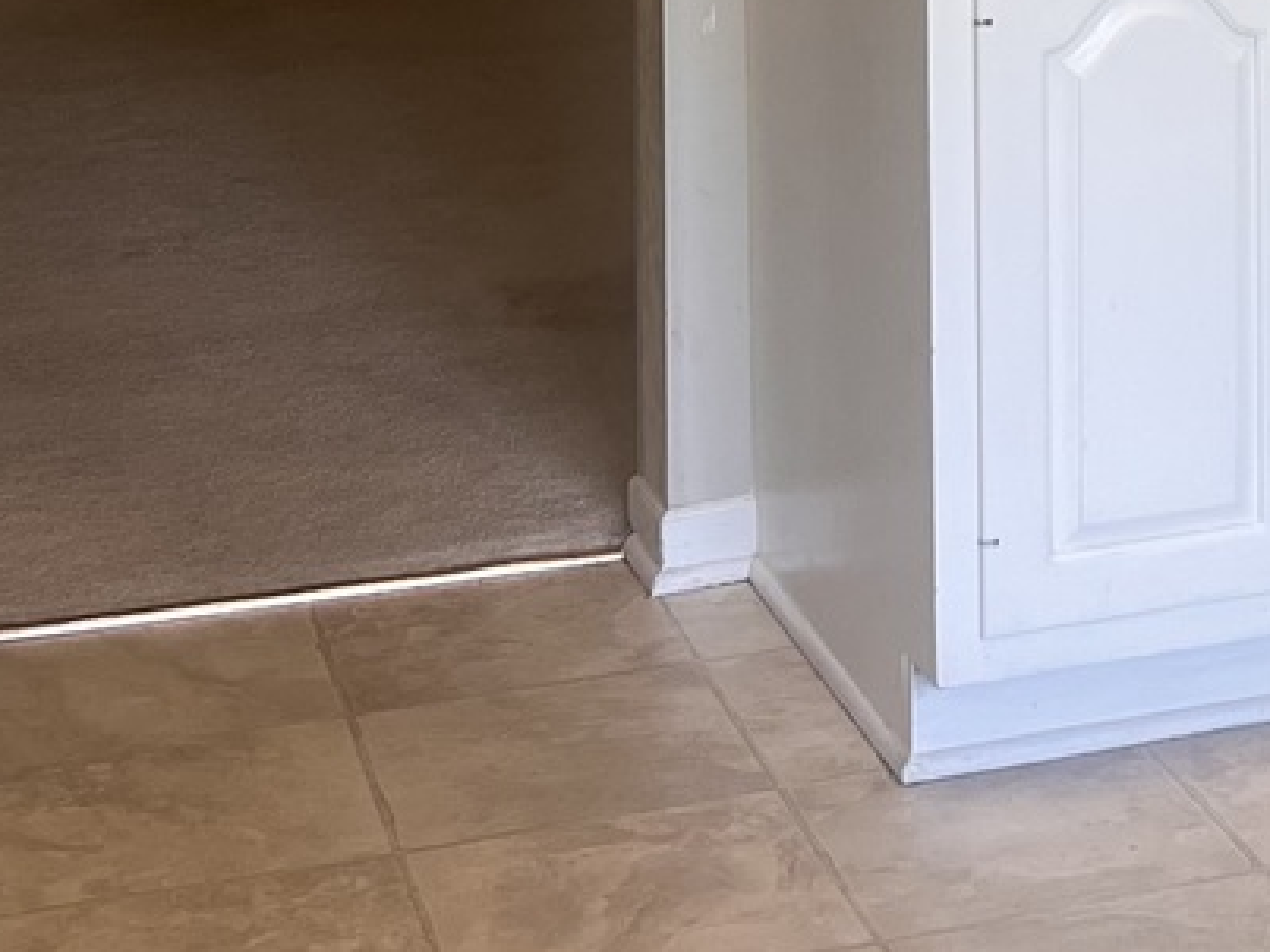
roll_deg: -0.9
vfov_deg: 15.0
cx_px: 1289
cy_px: -363
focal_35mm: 93
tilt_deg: -4.9
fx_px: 3411
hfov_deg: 20.4
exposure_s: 1/120
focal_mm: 5.7
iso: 100
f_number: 1.5
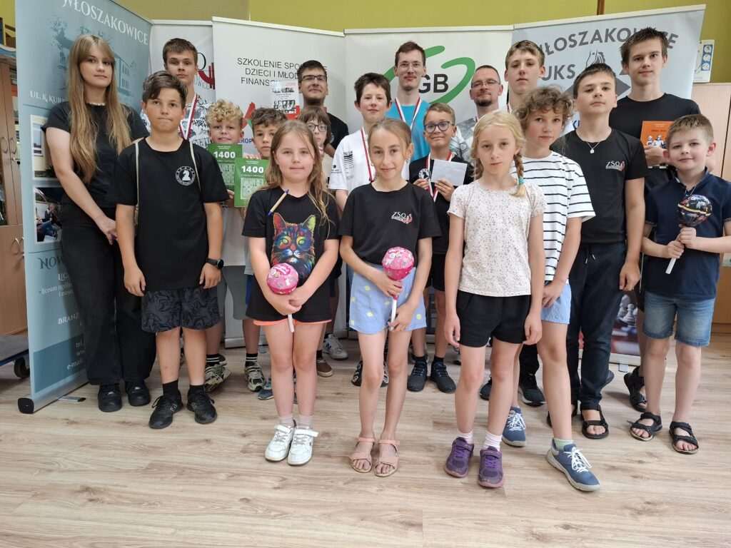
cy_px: 274
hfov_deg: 73.9
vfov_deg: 58.9
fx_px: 486
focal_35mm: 23
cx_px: 366
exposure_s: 1/100
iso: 320
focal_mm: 5.54
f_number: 1.8
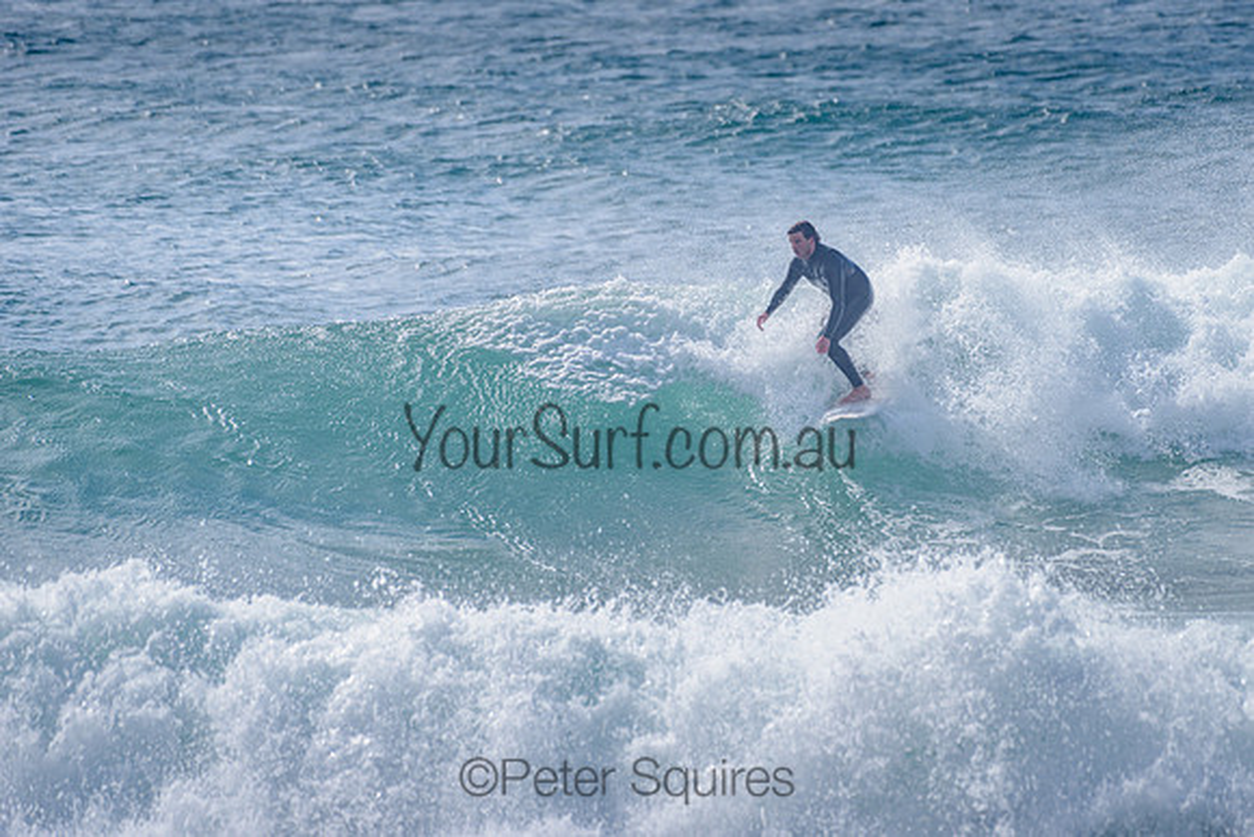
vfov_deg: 2.2
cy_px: 325
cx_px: 768
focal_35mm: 612
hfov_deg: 3.4
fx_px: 21328
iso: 100
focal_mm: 500
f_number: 5.6
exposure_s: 1/2000
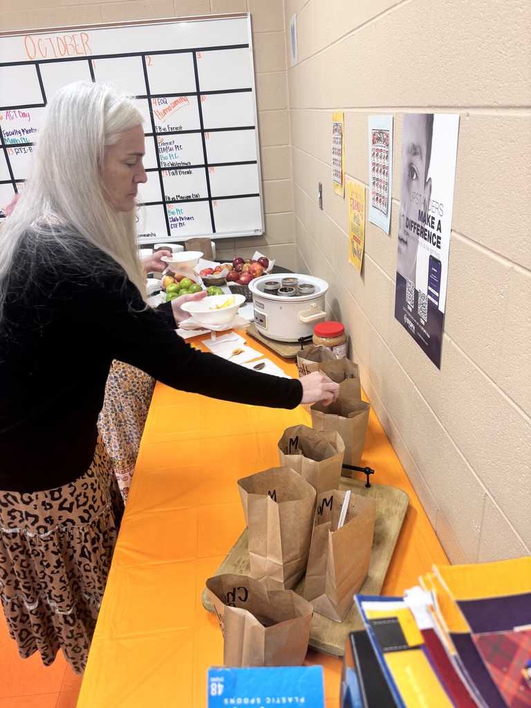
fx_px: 532
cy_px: 354
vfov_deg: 67.3
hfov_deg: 53.1
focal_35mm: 26
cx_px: 266
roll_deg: +3.9
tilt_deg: -25.5
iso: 80
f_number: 1.6
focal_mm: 5.96
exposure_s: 1/60
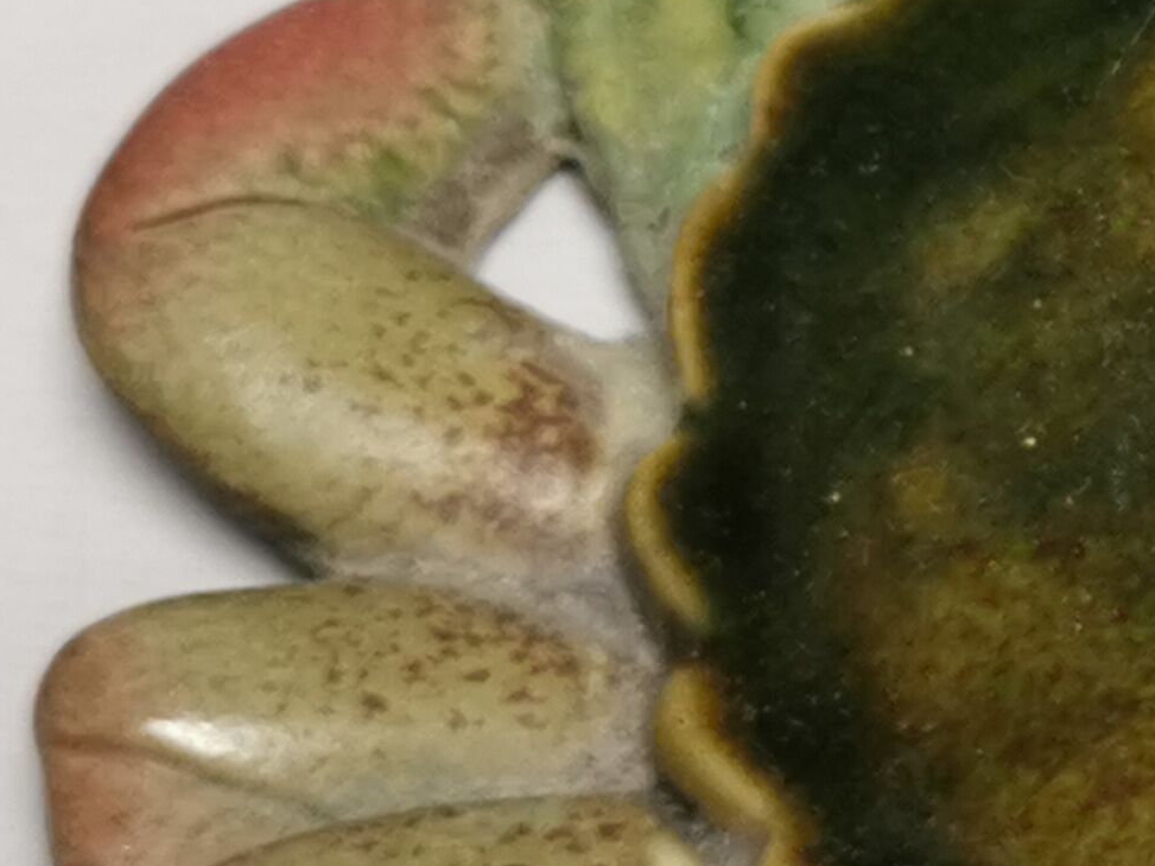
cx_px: 1868
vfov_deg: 8.3
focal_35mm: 180
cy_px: 378
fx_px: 6007
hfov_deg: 10.5
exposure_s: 1/50
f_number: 1.8
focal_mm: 5.58
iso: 125
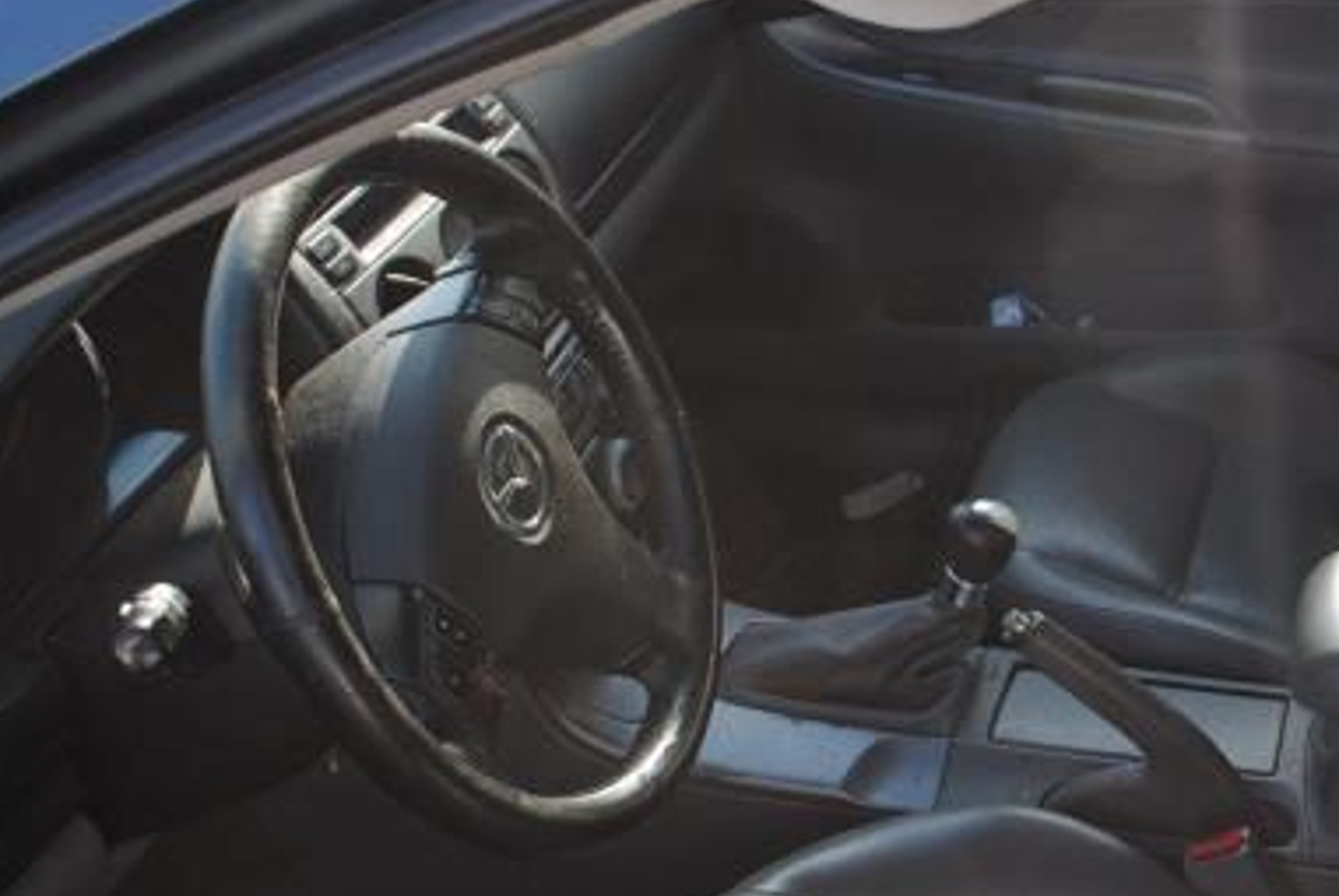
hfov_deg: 30.7
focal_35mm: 63
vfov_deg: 21.6
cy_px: 536
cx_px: 1156
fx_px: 2346
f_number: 5.6
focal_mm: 20
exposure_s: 1/125
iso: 160
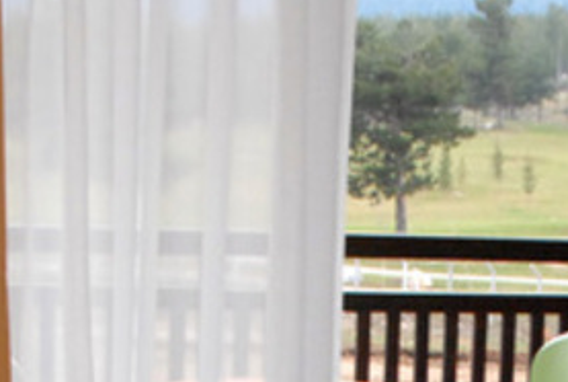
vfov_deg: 8.8
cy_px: 503
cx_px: 523
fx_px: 2451
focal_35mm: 155
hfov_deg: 13.1
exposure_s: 1/500
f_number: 5
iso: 1000
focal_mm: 24
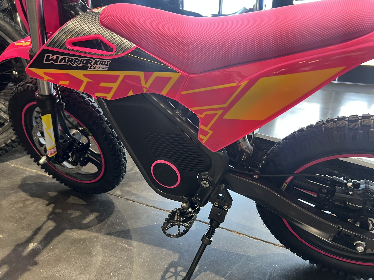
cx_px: 187
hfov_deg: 67.3
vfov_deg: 53.1
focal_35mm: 26
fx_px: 281
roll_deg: -2.4
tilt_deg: -20.3
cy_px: 140
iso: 200
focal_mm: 5.7
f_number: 1.5
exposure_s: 1/60
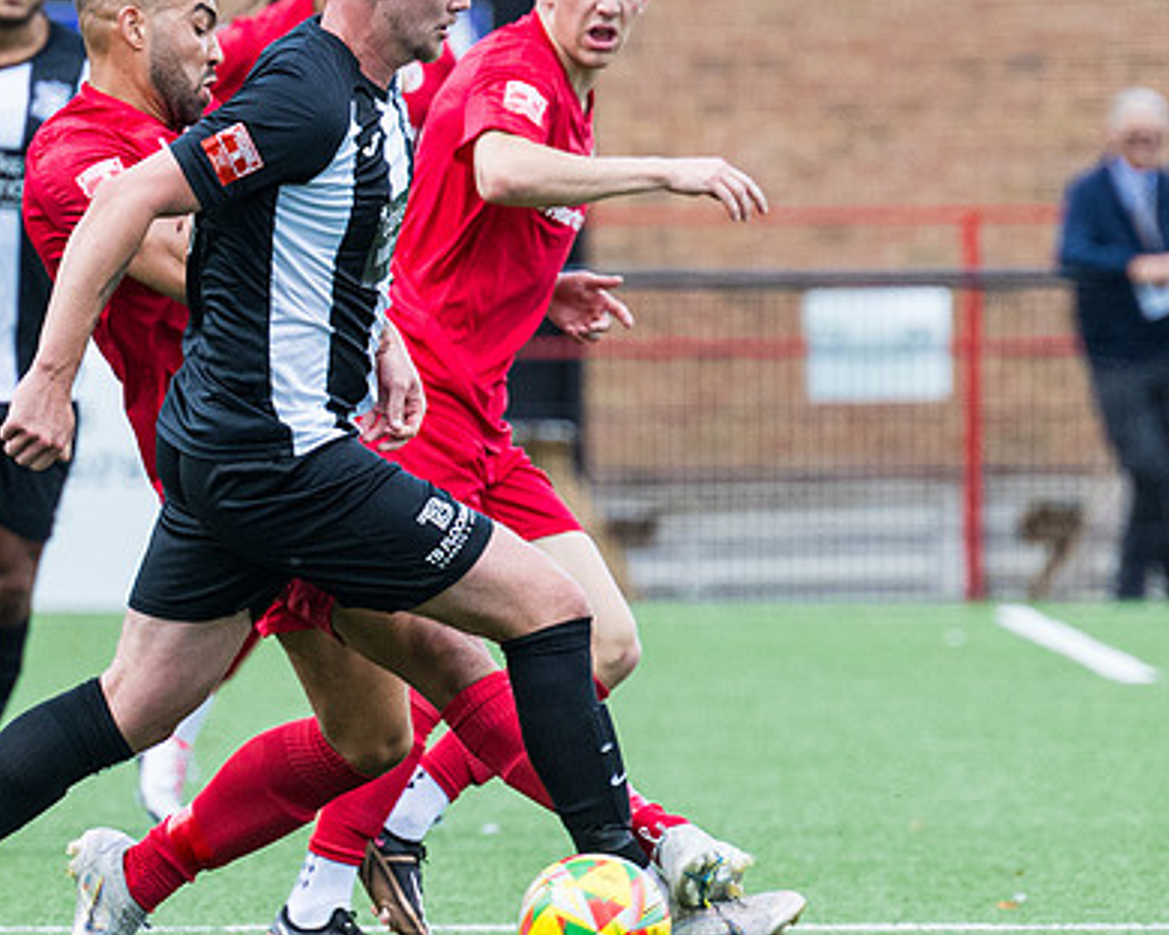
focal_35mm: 887
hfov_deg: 2.2
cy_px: 396
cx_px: 44
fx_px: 30688
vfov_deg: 1.7
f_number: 4.5
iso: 800
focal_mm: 250
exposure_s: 1/1250
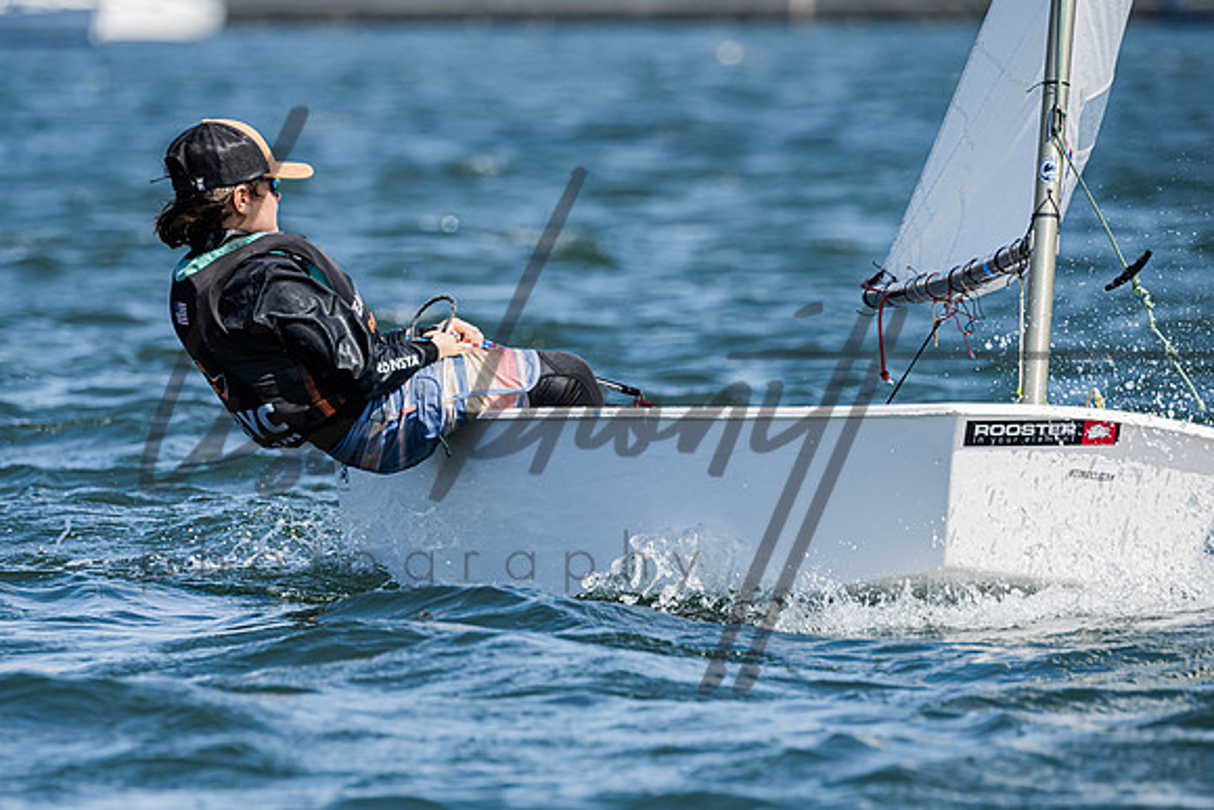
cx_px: 427
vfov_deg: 2.6
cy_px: 514
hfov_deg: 3.9
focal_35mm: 525
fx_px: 17712
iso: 320
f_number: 7.1
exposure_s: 1/800
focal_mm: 400
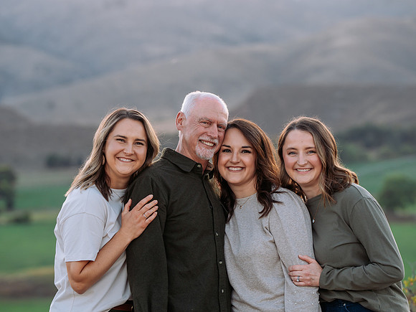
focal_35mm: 153
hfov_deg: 12.9
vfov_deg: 9.7
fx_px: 1834
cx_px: 208
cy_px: 156
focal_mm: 141
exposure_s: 1/160
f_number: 4.5
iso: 500
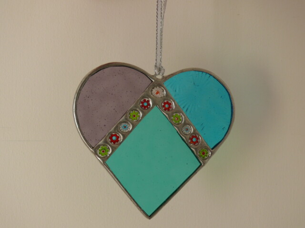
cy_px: 114
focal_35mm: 41
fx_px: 361
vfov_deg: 35.1
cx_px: 152
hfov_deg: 45.8
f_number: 3.6
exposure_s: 1/125
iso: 100
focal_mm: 8.3
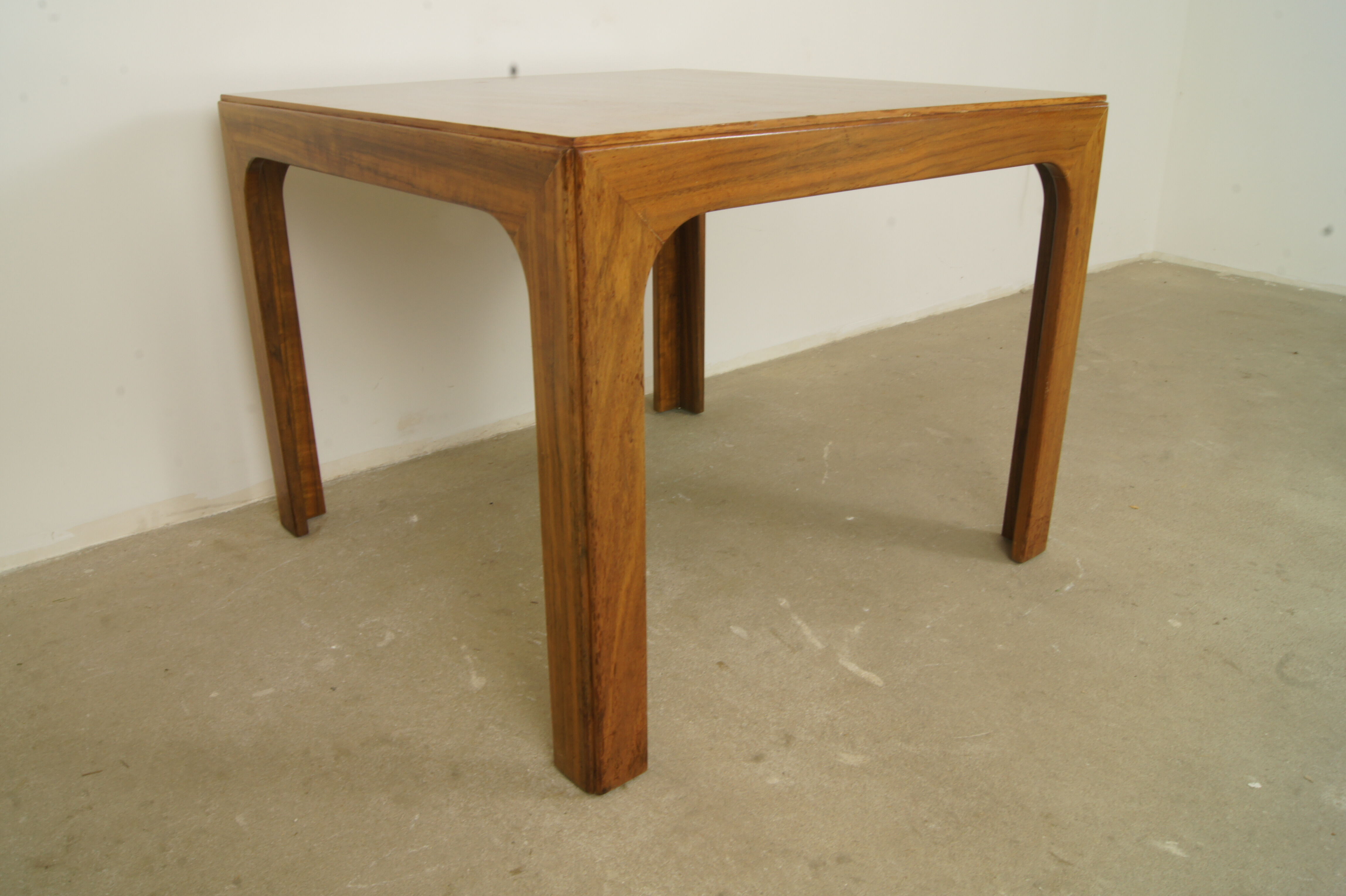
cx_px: 673
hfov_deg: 49.6
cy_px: 448
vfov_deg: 34.2
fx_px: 1457
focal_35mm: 39
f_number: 25
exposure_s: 1
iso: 200
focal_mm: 26
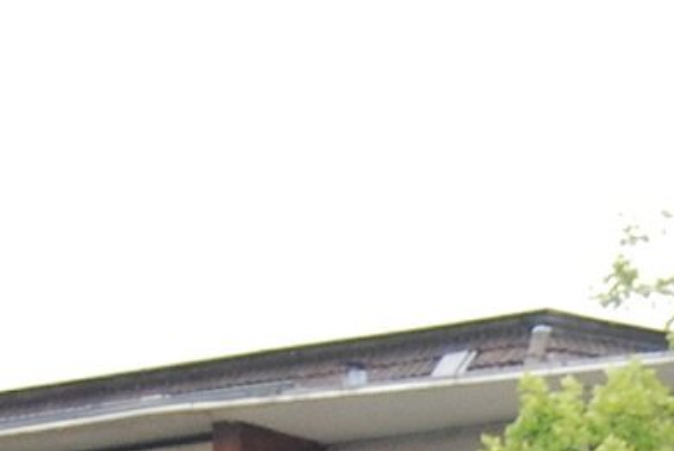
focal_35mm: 346
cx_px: 933
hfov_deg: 5.9
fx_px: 6485
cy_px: 1406
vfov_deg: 3.9
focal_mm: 30
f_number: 4.2
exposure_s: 1/500
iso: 360
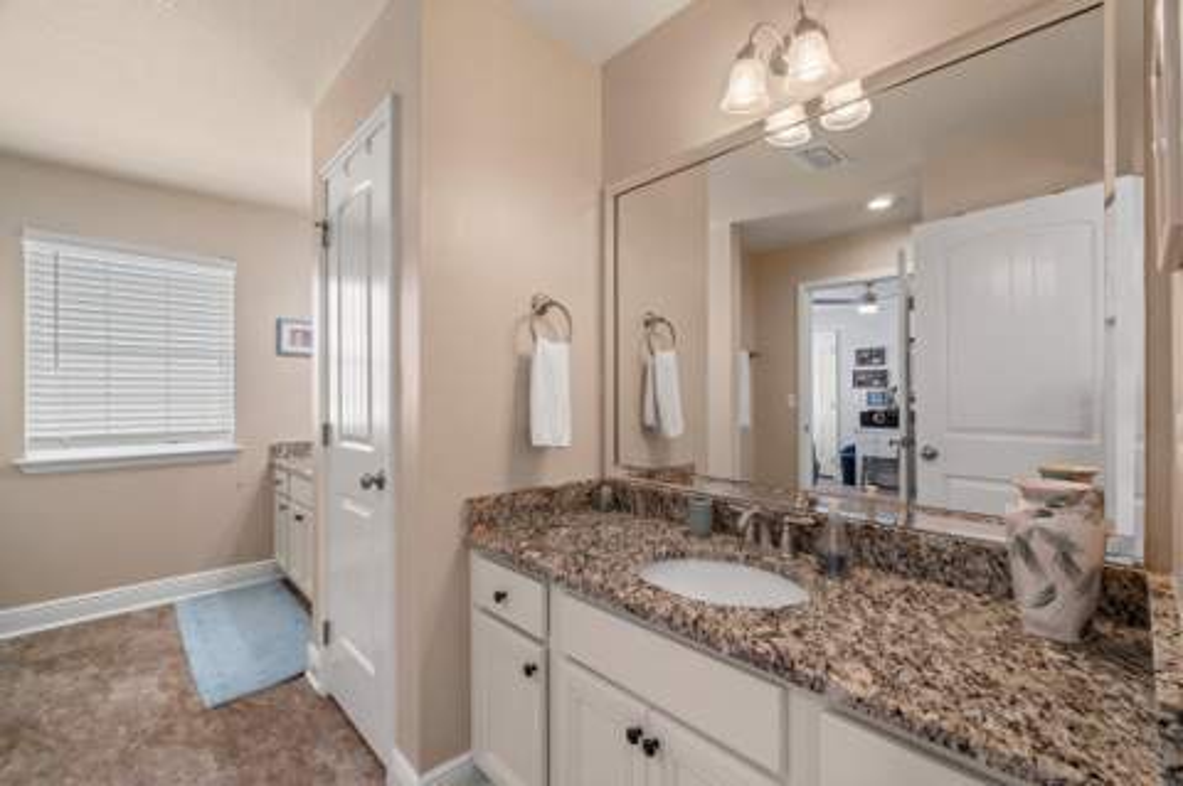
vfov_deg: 77.2
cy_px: 393
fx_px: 492
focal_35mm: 15
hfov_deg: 100.4
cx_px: 592
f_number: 8
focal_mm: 10
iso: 400
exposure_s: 1/4
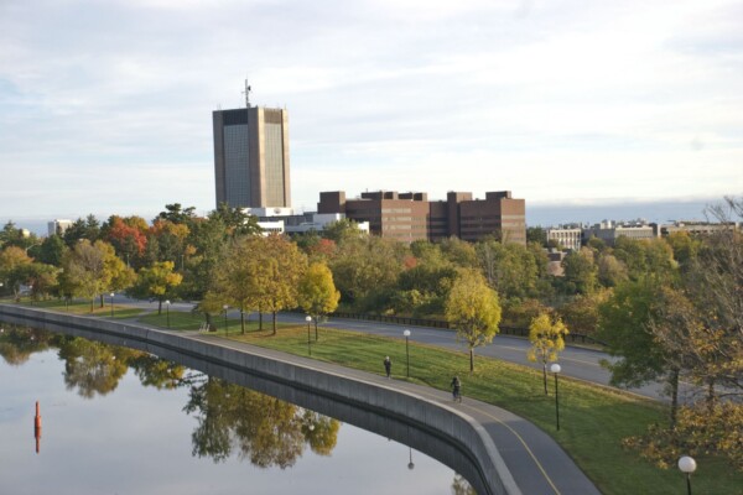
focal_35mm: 72
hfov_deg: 28.1
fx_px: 1486
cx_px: 372
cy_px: 248
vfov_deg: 18.9
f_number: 5.6
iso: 125
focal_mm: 48
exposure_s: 1/125
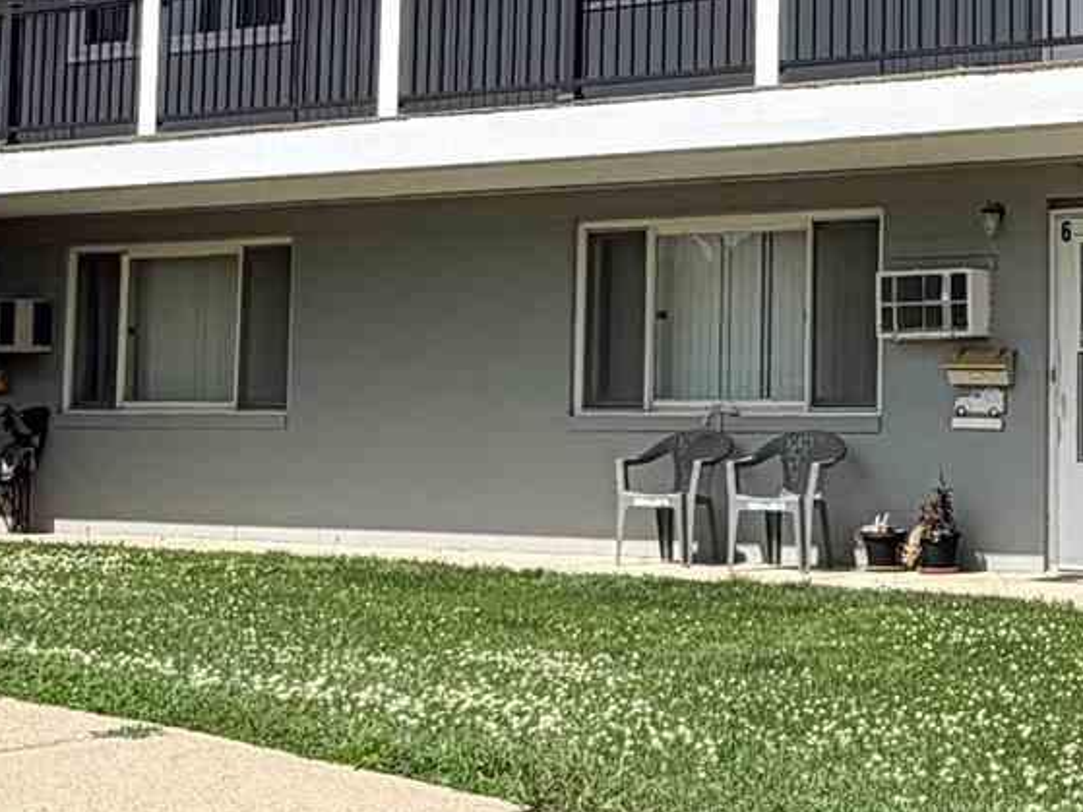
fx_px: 2409
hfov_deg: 24.6
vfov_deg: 19.0
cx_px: 969
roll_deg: -0.5
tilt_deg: +6.0
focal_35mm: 77
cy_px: 215
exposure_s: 1/985
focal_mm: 2.22
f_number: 2.2
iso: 20
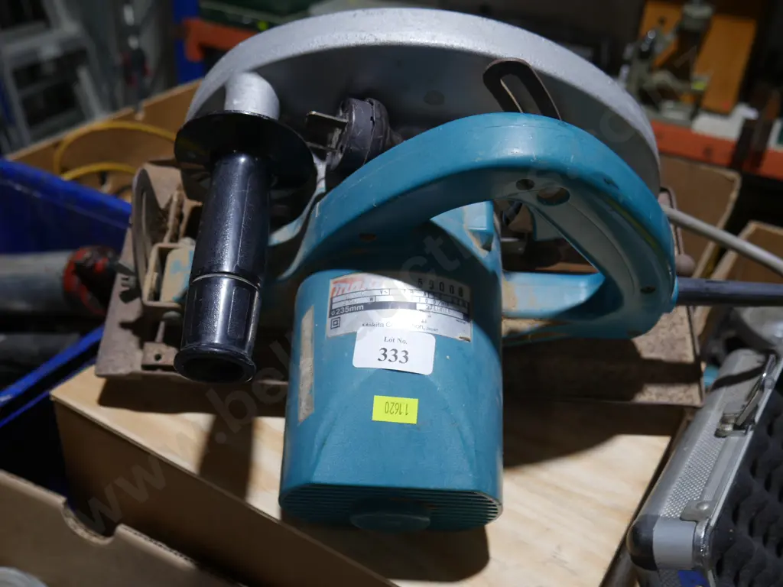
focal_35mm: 36
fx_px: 814
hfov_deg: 51.4
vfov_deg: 39.7
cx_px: 392
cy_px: 294
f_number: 4
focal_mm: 18
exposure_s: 1/60
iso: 200
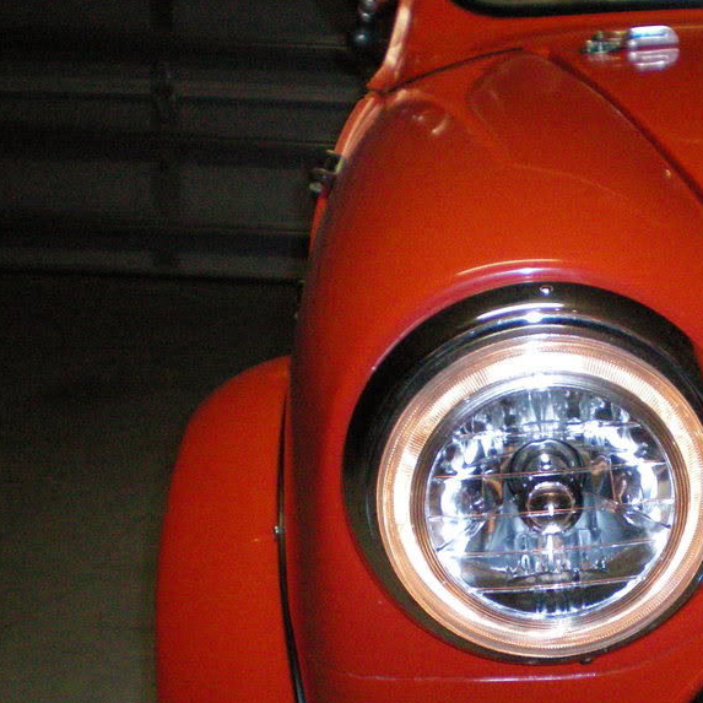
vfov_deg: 28.5
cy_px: 454
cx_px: 591
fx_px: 1379
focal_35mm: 60
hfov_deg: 27.8
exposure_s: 1/60
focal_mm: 6.3
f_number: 3.1
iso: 400
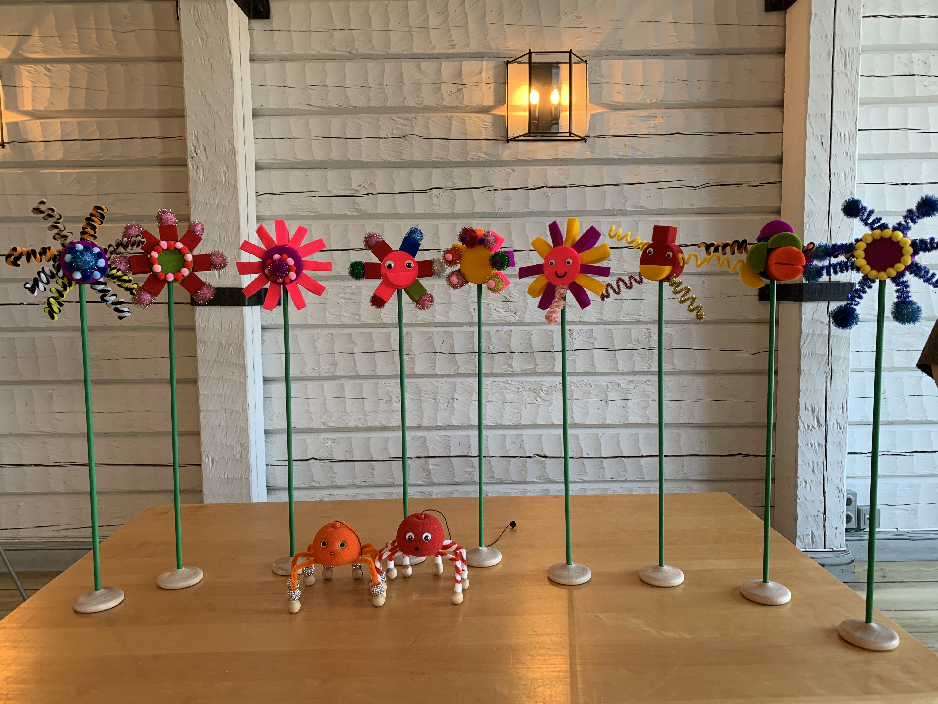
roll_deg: +1.9
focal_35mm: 26
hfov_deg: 67.3
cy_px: 352
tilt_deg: -6.3
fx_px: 705
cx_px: 469
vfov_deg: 53.1
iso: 80
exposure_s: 1/50
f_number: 1.8
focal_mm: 4.25
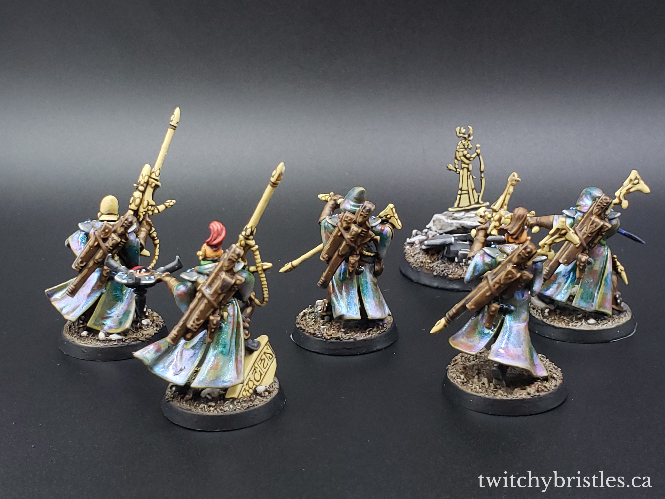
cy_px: 250
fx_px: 499
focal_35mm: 26
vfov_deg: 53.1
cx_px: 332
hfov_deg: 67.3
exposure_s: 1/50
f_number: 2.4
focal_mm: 4.3
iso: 125
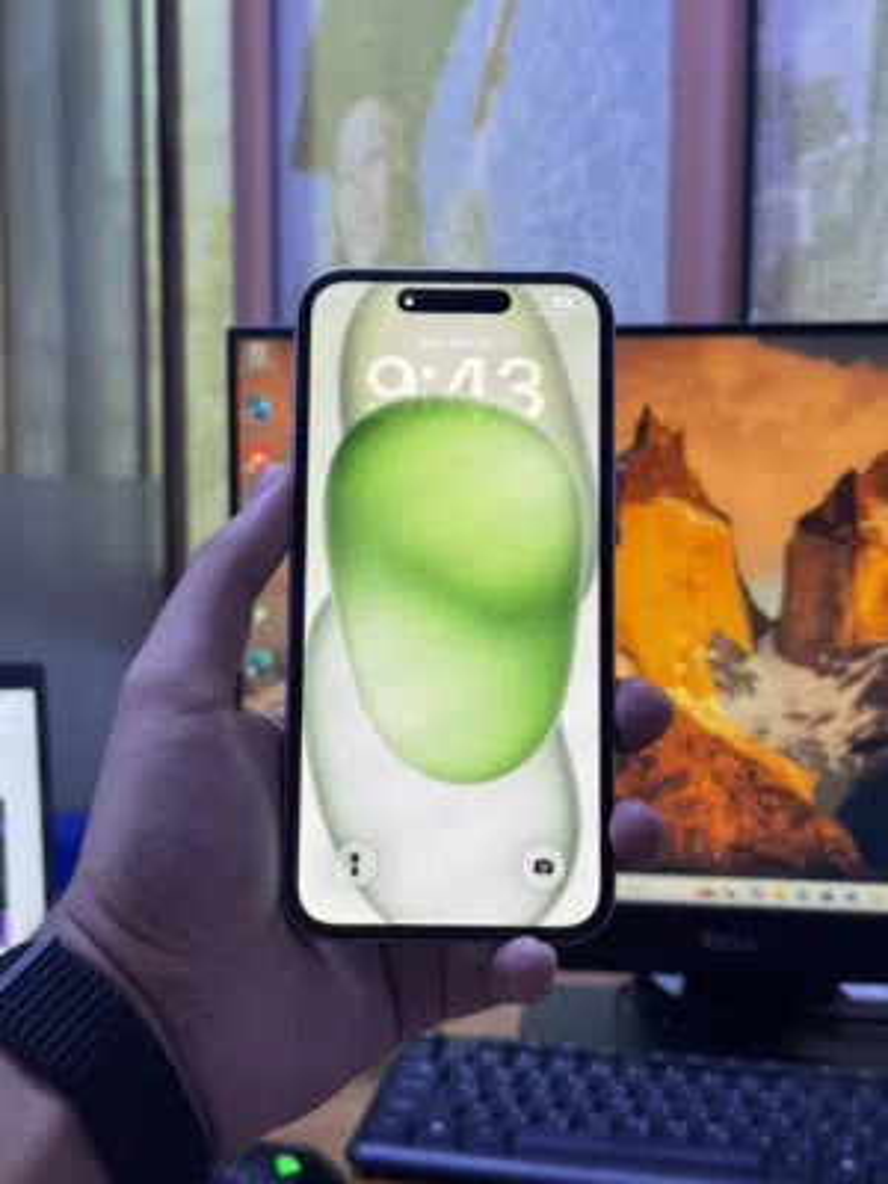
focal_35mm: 48
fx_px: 1642
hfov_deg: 30.3
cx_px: 444
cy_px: 592
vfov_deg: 39.7
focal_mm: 6.76
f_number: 1.78
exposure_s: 1/50
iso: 50
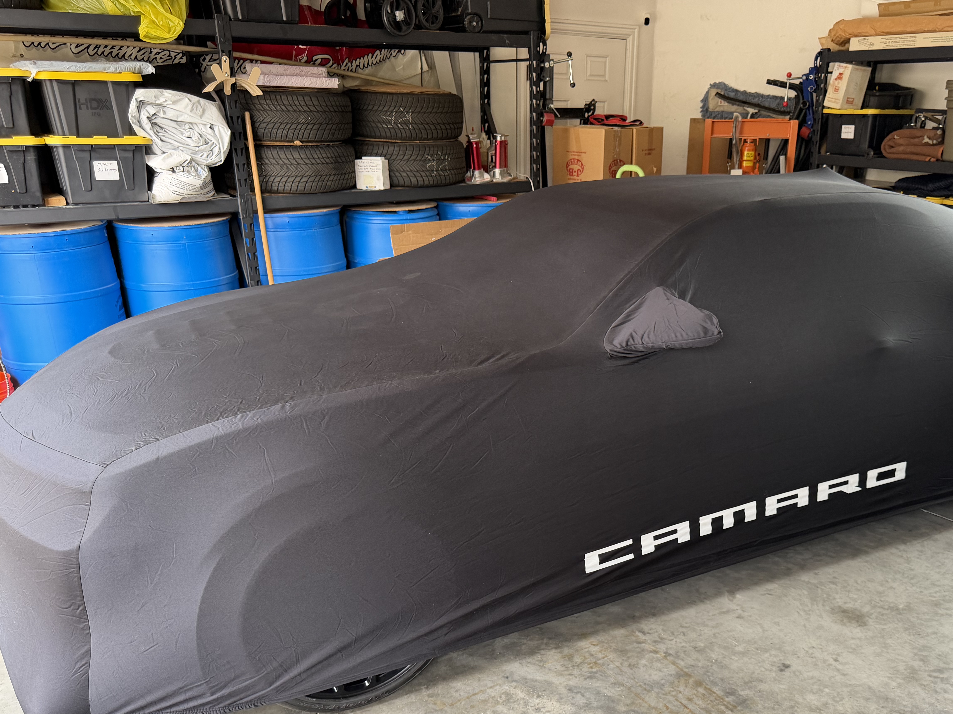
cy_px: 446
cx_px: 554
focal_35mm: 30
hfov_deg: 59.6
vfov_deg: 46.4
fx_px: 826
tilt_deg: -21.8
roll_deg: +0.2
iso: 200
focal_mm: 6.76
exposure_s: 1/80
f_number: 1.78
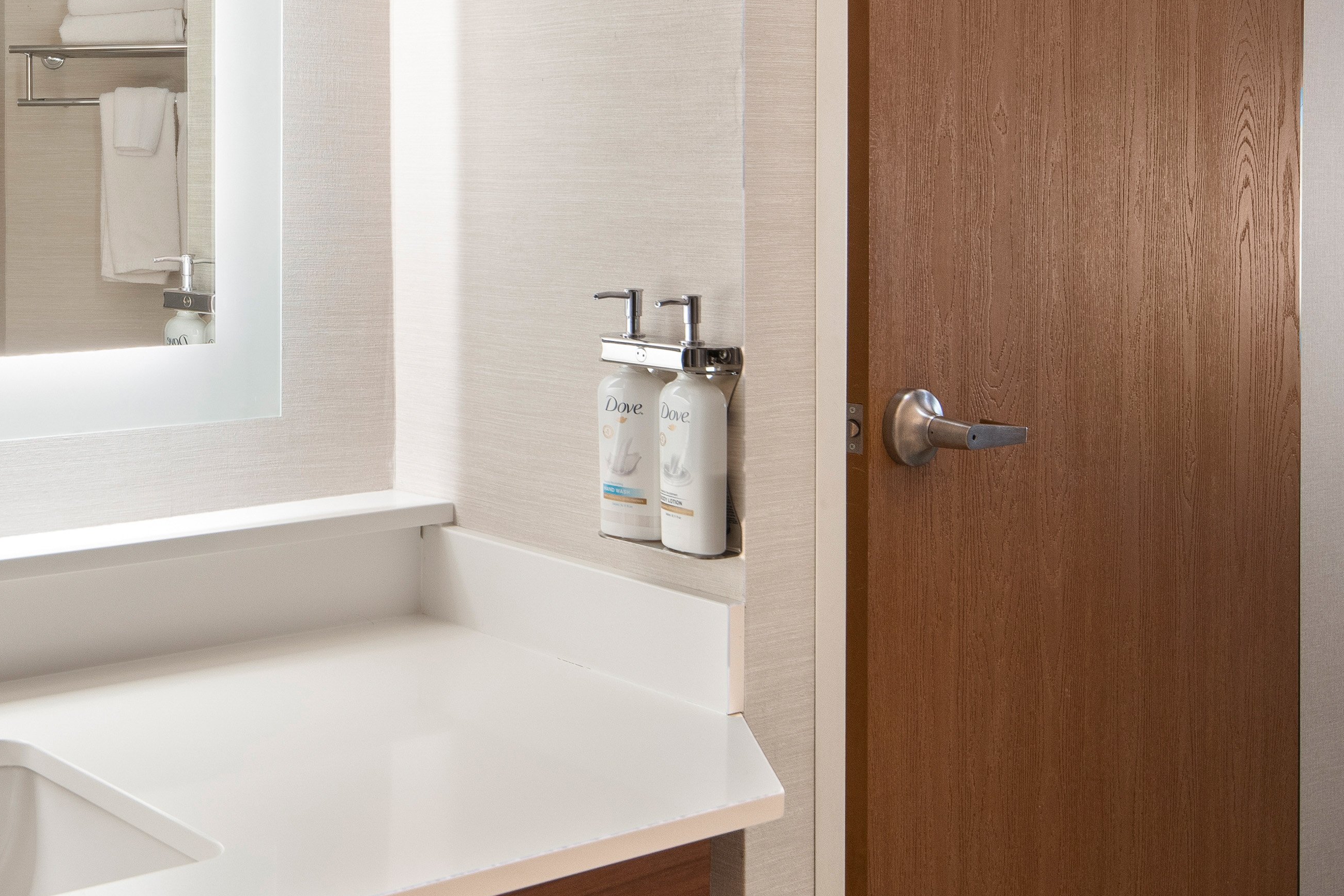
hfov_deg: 36.1
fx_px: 1941
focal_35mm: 52
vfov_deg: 25.4
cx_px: 157
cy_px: 127
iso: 250
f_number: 8
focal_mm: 17
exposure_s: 1/4
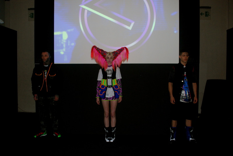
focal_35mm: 30
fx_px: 194
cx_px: 116
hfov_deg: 61.9
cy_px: 78
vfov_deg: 43.7
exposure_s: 1/60
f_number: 5
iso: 800
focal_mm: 20
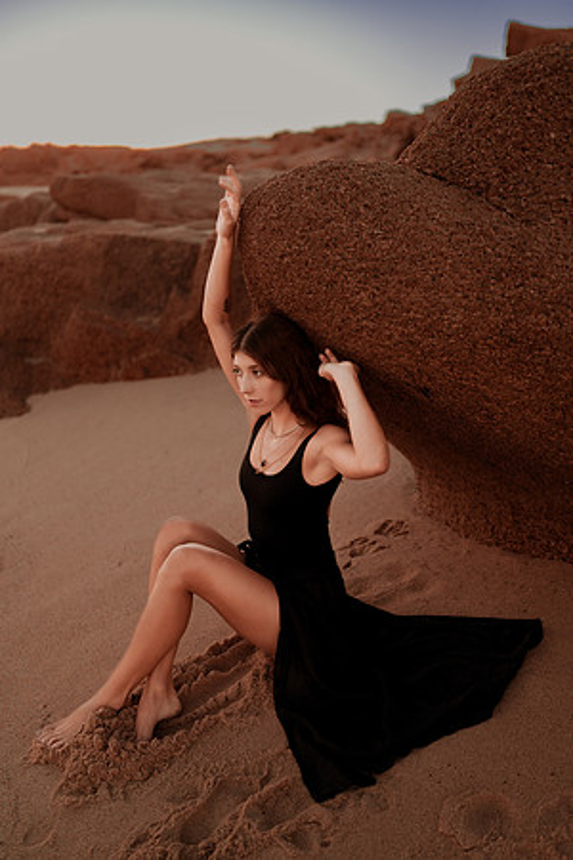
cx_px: 286
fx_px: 836
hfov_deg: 37.9
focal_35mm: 35
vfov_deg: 54.4
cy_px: 430
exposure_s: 1/250
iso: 100
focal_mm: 35
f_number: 1.8
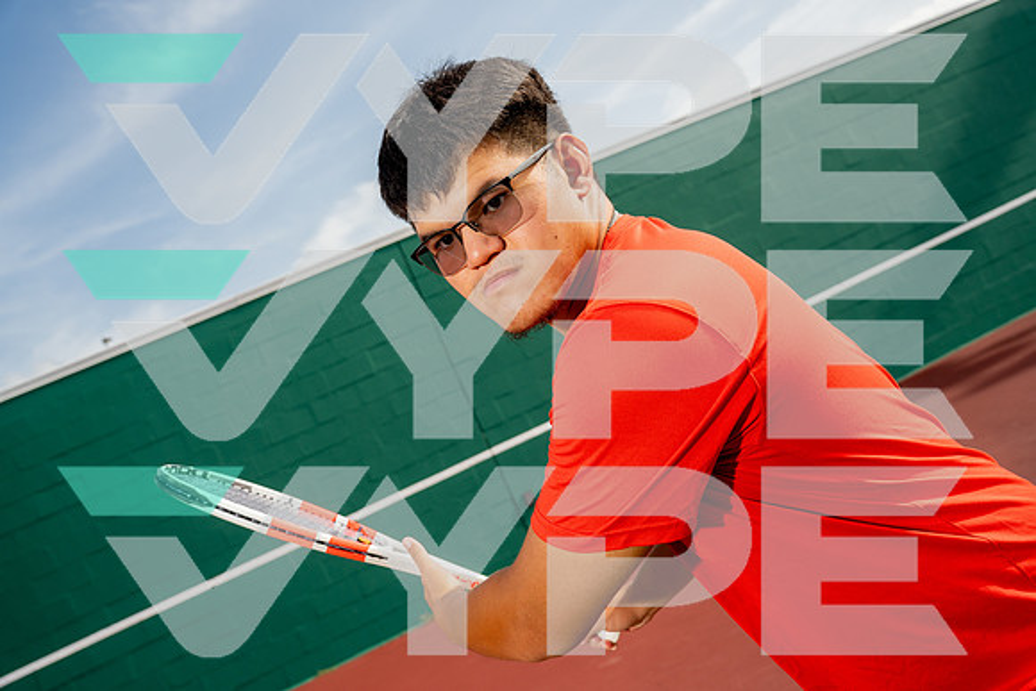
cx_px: 518
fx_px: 892
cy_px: 346
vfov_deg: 42.3
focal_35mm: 31
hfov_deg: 60.3
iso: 100
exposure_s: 1/640
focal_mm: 31
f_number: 5.6
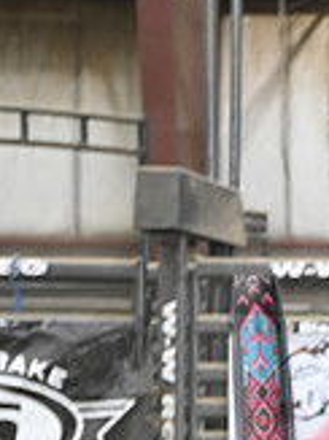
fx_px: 8705
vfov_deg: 2.9
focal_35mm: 686
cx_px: 734
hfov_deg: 2.2
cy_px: 466
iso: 3200
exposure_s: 1/250
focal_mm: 200
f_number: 2.8
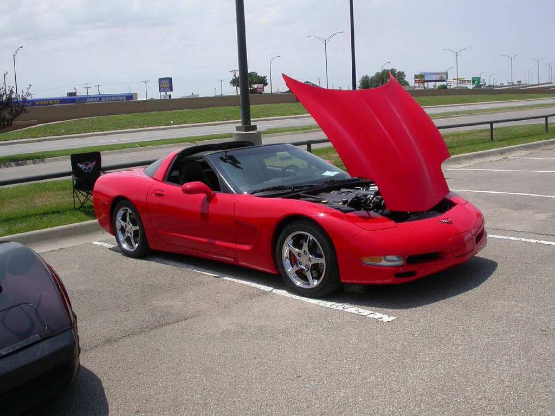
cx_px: 278
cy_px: 208
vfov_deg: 37.7
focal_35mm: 38
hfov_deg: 49.0
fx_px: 609
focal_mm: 7.85
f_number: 7.5
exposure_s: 1/404
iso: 100
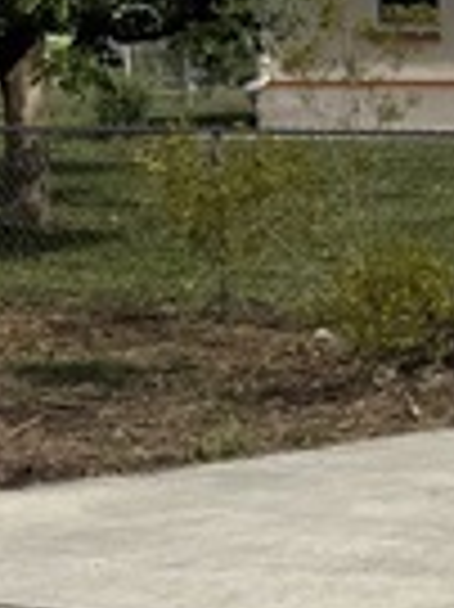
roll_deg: +0.6
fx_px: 2084
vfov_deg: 16.5
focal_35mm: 119
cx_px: 1074
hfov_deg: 10.7
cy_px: 133
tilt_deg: -3.3
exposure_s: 1/8130
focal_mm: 6.76
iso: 80
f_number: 1.78
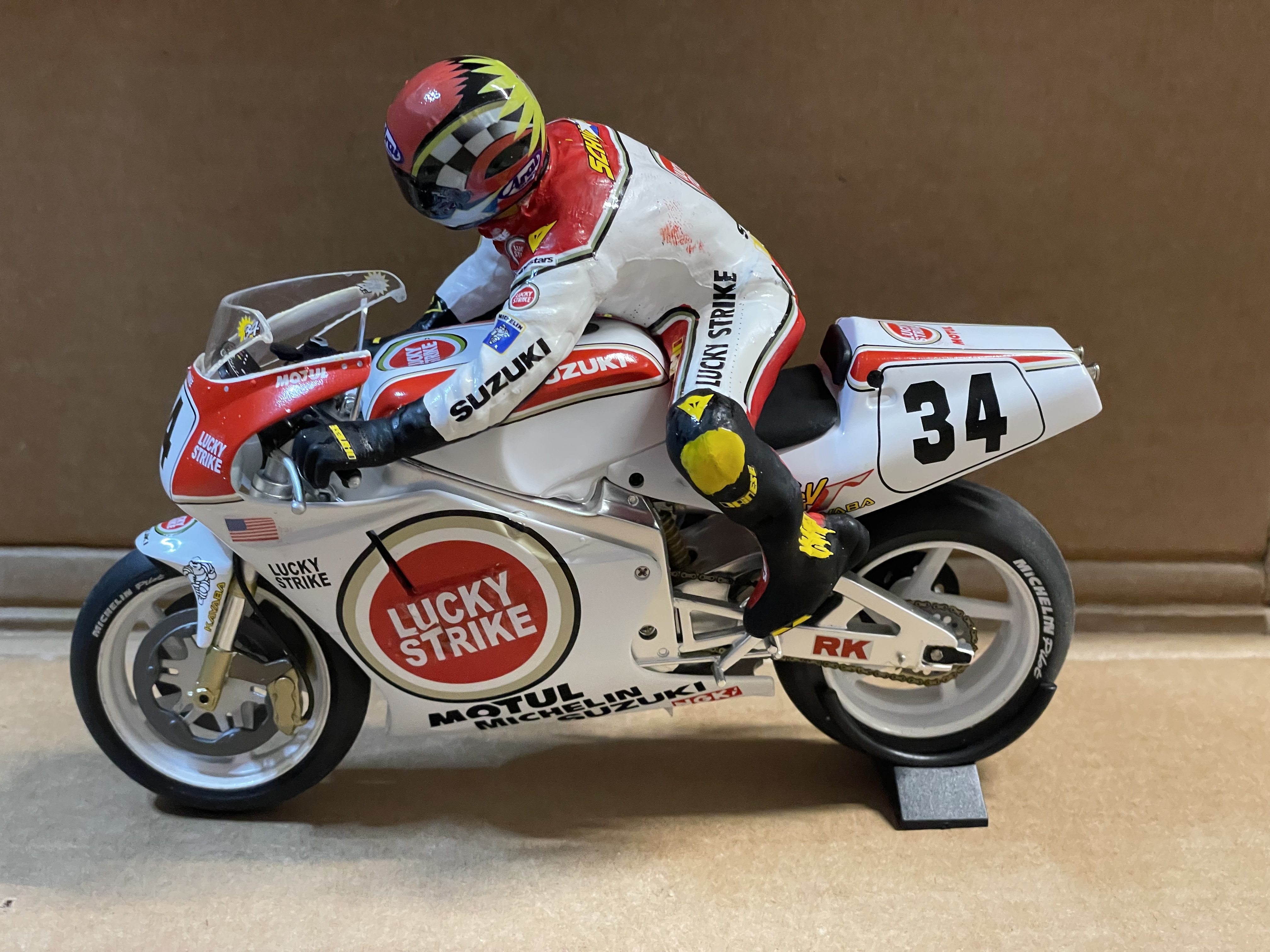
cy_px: 476
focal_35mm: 52
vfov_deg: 28.0
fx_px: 1908
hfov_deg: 36.8
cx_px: 635
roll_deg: -0.4
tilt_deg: -22.1
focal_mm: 6
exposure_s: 1/50
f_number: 2
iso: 500
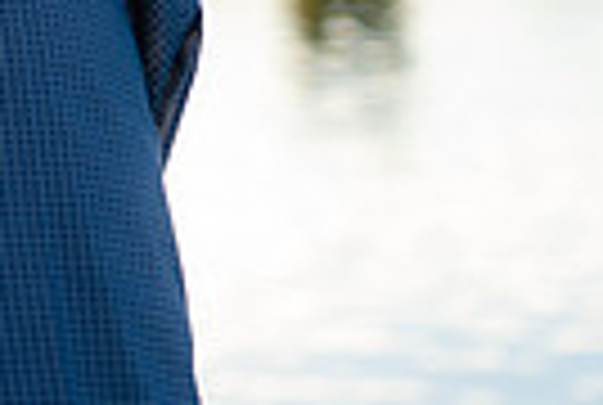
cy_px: -245
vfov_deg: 6.0
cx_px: -274
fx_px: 3844
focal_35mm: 229
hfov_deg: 8.8
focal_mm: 53
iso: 50
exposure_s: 1/250
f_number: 4
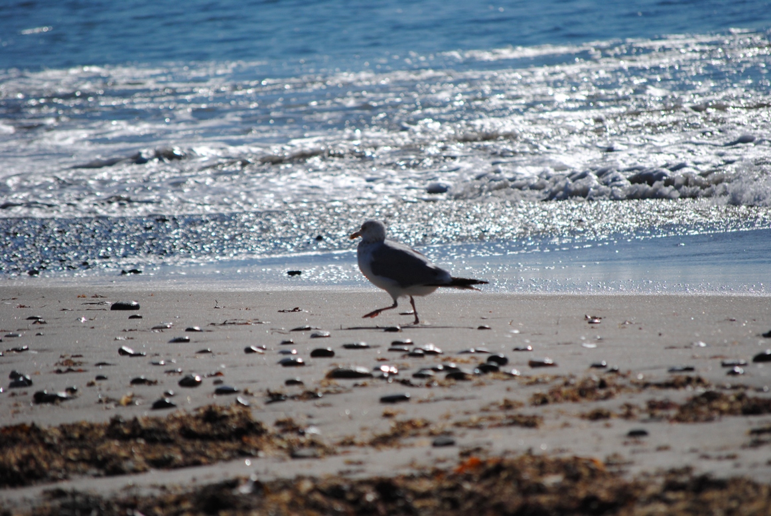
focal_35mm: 300
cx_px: 386
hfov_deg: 6.9
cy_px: 258
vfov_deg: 4.6
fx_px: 6433
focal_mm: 200
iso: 200
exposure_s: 1/4000
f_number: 5.6
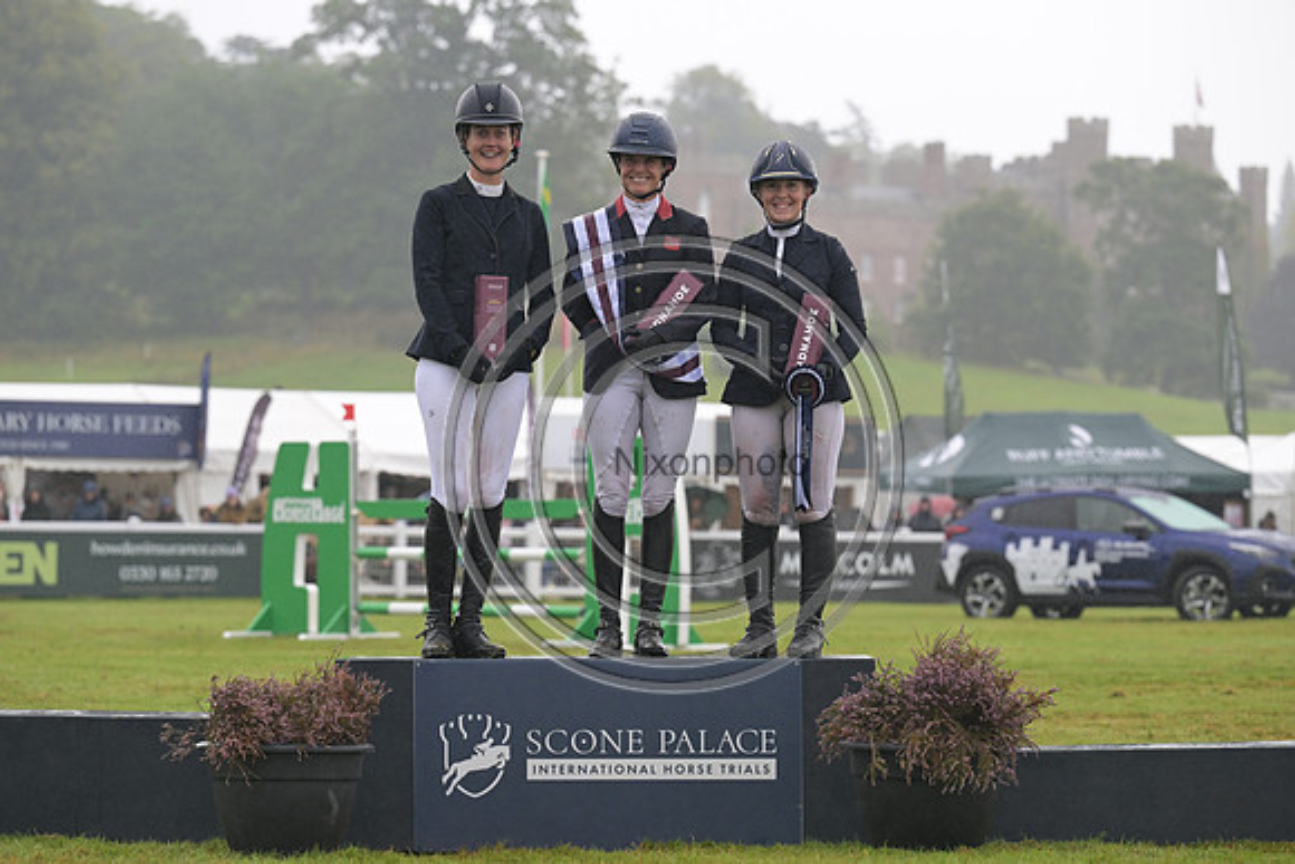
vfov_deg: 9.2
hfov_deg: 13.7
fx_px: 5397
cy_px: 432
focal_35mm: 150
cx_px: 648
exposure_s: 1/1000
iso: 1100
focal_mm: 150
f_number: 5
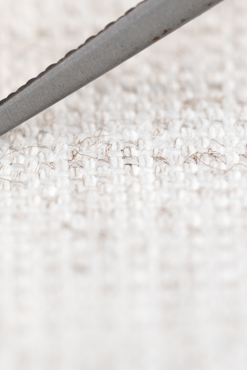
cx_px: -84
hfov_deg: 5.0
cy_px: 112
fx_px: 2820
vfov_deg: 7.5
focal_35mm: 274
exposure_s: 1/2.5
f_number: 8
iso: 100
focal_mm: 90
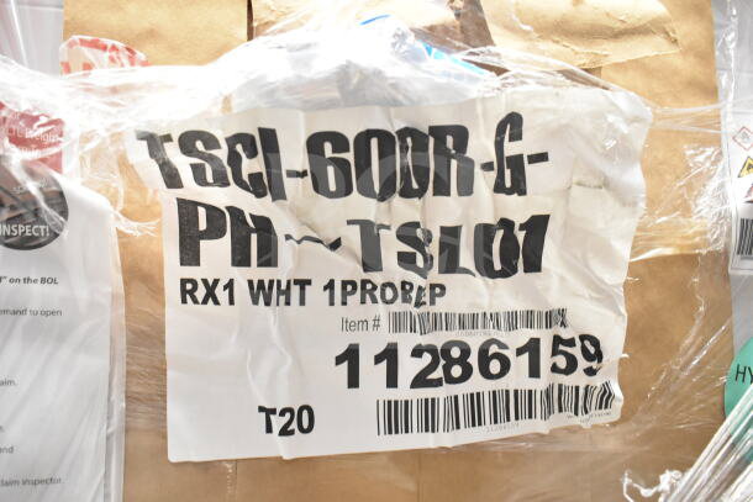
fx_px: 690
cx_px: 376
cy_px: 251
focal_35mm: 33
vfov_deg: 40.0
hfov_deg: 57.2
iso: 3200
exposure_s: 1/40
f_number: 3.8
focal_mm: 22
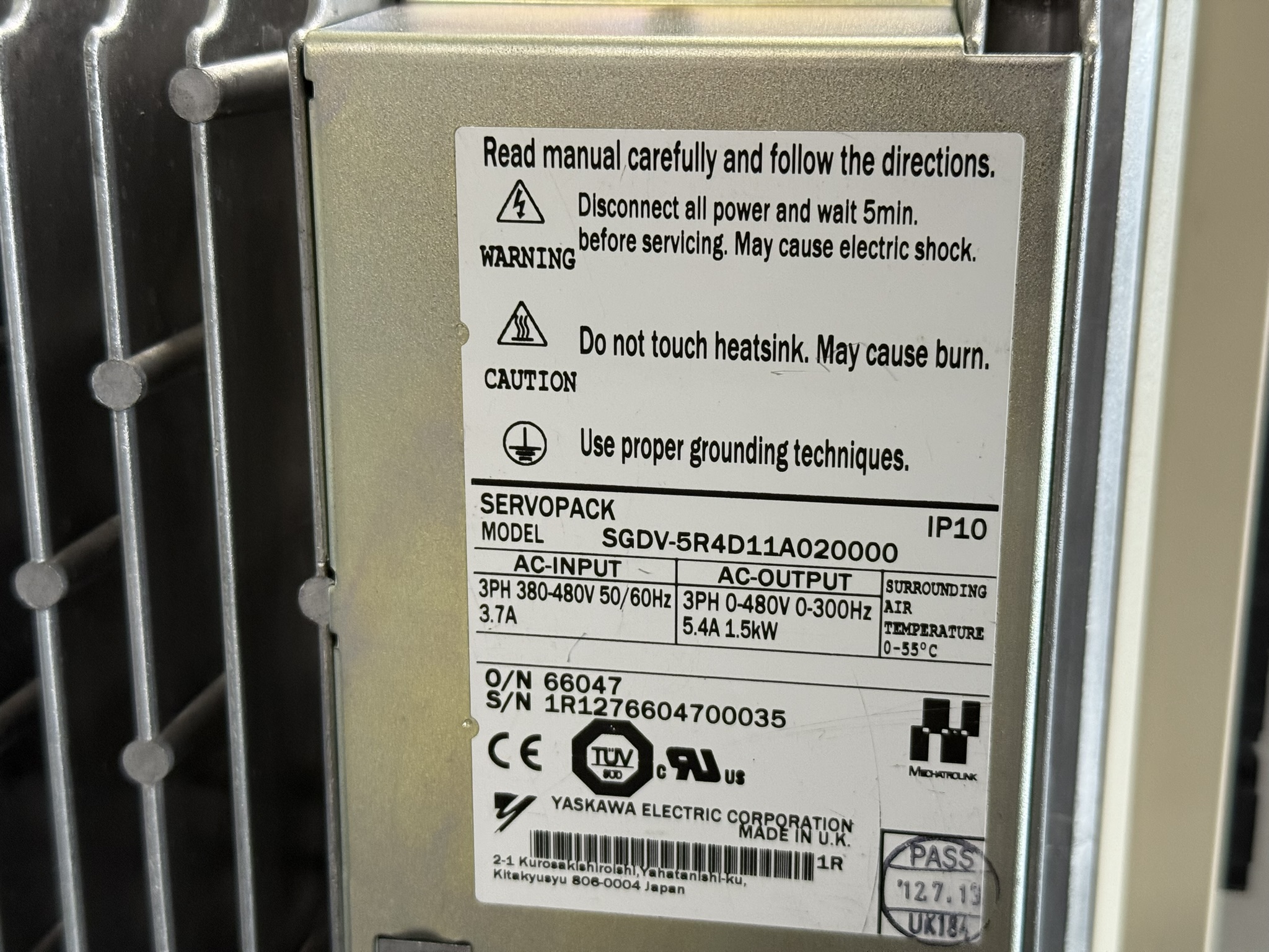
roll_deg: -0.3
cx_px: 634
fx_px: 1760
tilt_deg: -15.6
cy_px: 476
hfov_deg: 39.7
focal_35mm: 48
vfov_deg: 30.3
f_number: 1.78
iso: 200
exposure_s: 1/50
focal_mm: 6.76
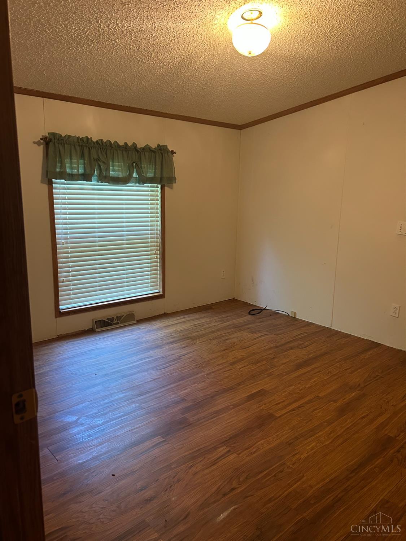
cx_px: 203
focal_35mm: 26
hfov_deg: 53.1
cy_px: 270
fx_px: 407
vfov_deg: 67.3
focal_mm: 5.7
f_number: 1.5
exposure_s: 1/60
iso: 320
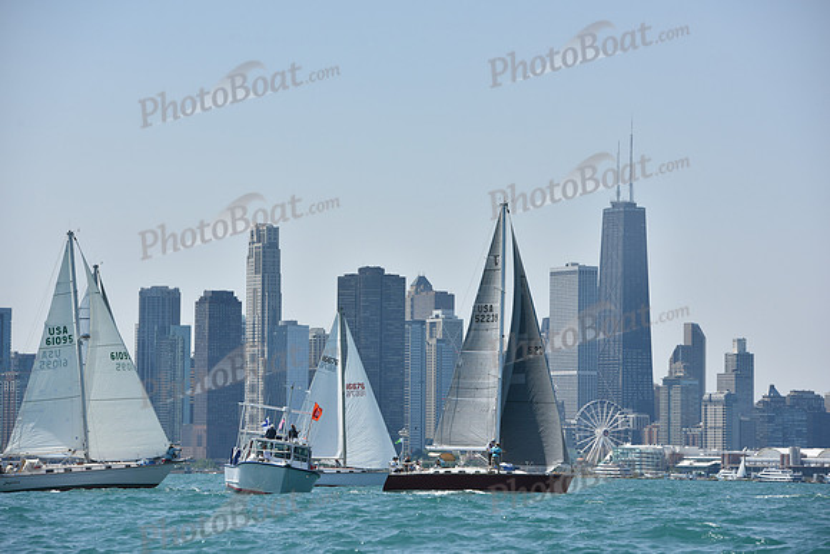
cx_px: 415
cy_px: 277
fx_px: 3805
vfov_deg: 8.3
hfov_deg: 12.4
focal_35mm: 165
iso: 250
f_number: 8
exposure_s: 1/1250
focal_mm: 165
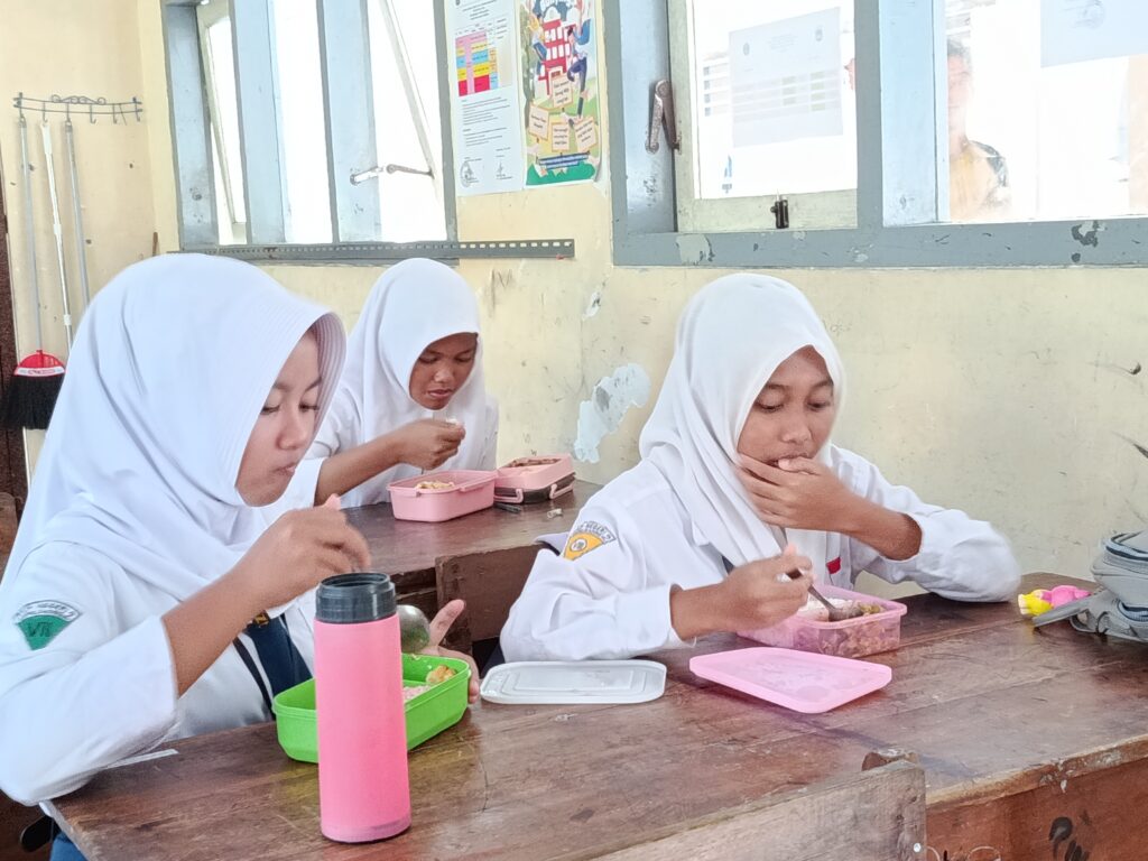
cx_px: 574
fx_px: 1592
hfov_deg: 39.7
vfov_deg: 30.3
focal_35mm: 48
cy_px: 430
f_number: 1.7
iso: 1434
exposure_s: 1/25
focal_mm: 5.24
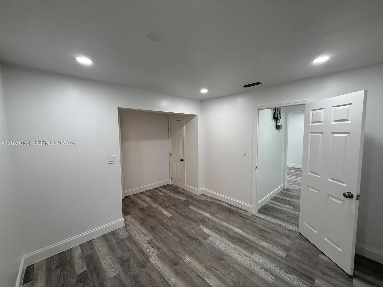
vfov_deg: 85.7
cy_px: 144
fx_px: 155
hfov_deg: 102.1
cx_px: 192
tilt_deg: -4.0
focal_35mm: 14
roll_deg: +0.4
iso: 160
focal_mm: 2.22
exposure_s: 1/120
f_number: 2.2
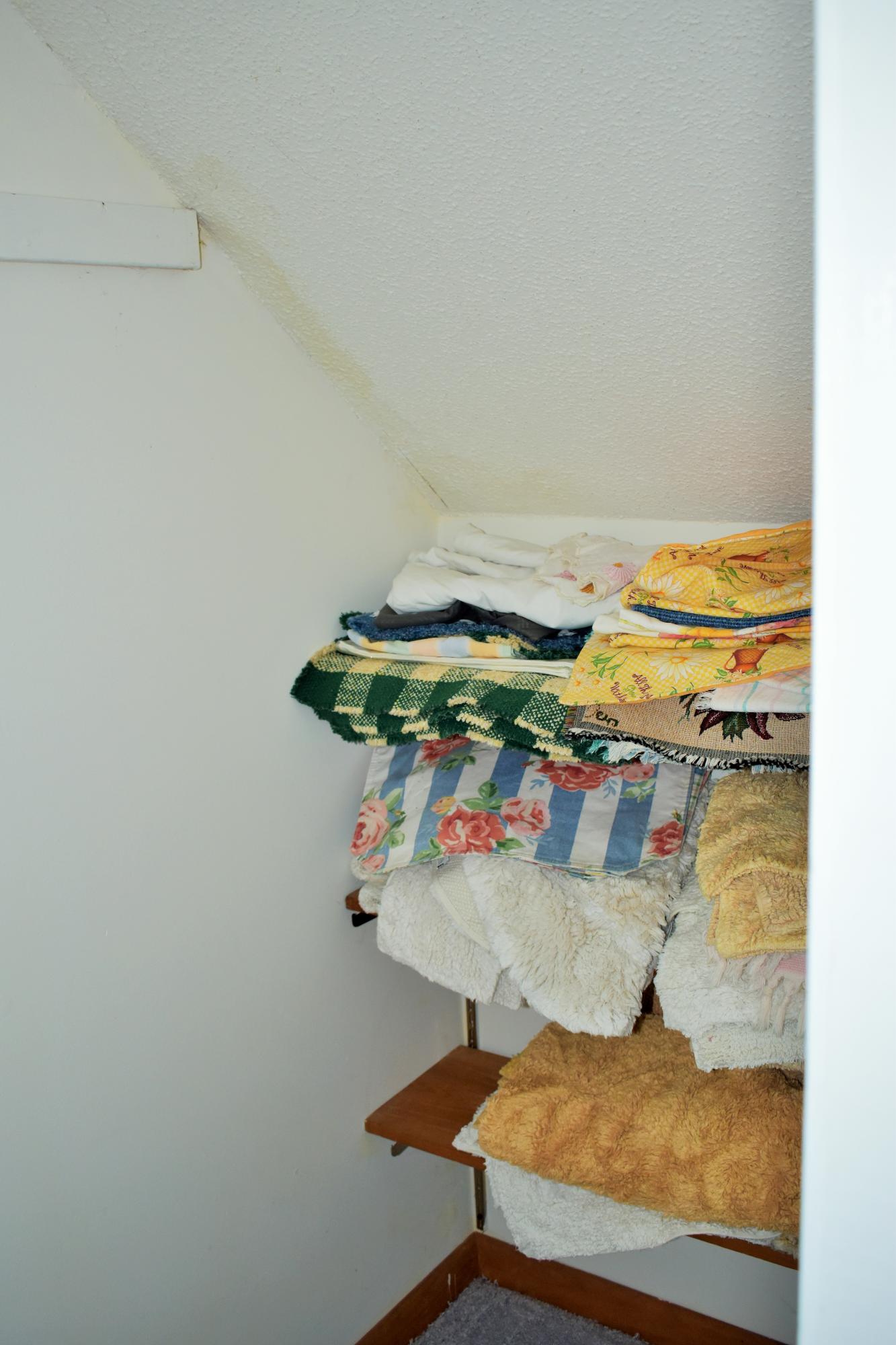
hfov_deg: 36.9
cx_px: 448
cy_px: 672
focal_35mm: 36
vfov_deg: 53.1
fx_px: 1344
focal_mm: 24
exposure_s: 1/30
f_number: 3.8
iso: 720
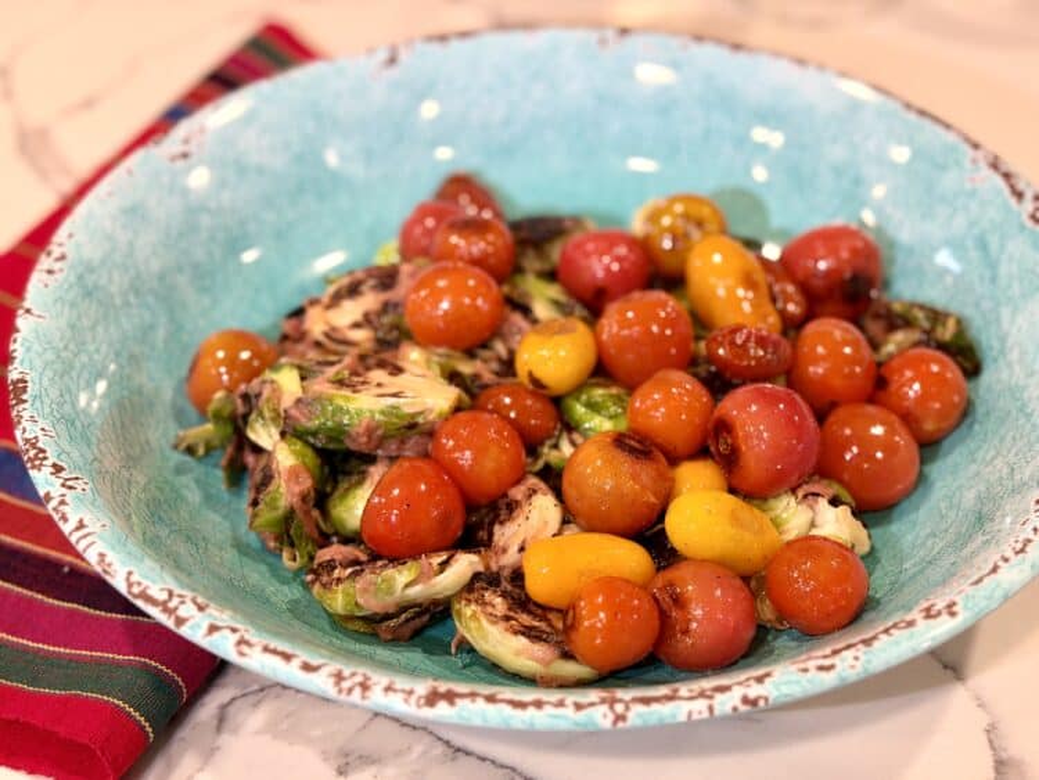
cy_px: 390
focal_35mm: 48
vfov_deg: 30.3
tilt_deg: -41.5
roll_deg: +0.5
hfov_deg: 39.6
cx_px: 520
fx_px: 1441
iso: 160
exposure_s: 1/60
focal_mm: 6.76
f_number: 1.78
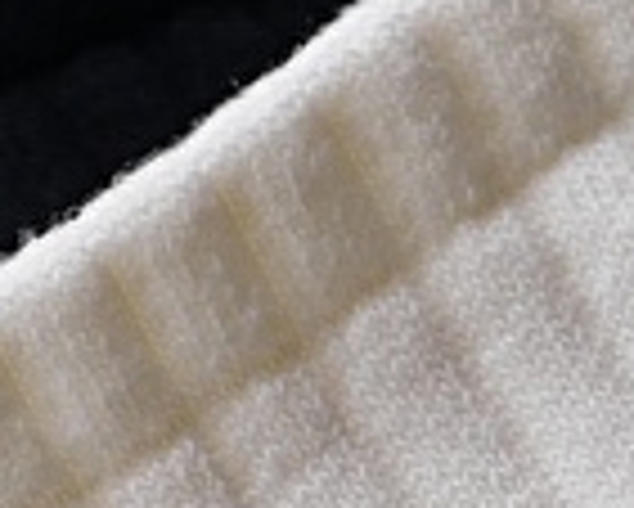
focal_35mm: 621
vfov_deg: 2.5
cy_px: 459
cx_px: 1061
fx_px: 11660
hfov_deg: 3.1
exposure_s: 1/500
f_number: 2.8
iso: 200
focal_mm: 34
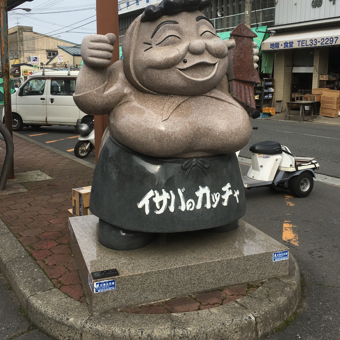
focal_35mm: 36
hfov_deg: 46.0
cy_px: 138
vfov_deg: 45.8
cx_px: 175
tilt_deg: -8.6
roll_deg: -1.1
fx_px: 400
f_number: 2.2
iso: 25
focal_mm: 4.15
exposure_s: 1/1282
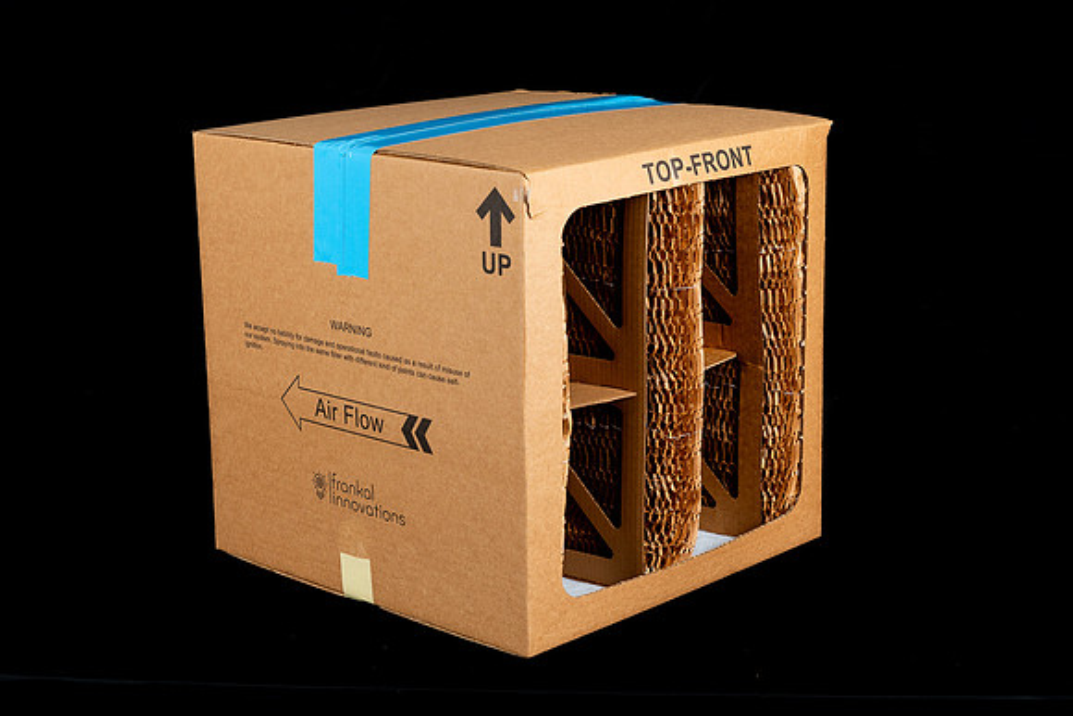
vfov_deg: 19.5
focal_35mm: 70
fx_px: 2087
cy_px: 358
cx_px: 536
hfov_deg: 28.8
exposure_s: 1/125
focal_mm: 70
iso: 160
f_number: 8
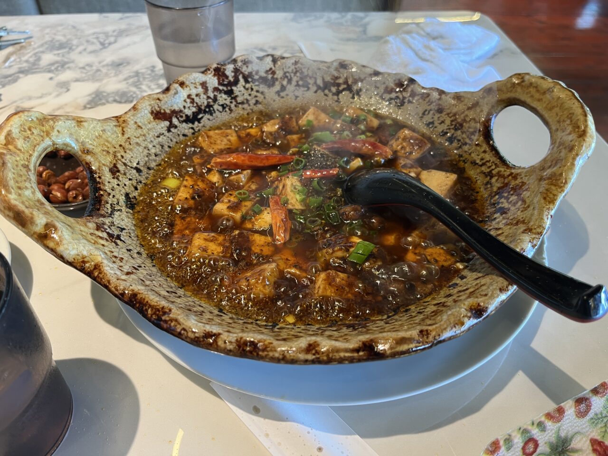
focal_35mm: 26
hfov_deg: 67.3
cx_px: 304
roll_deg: -2.0
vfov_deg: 53.1
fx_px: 457
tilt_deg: -44.9
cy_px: 228
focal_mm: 5.1
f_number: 1.6
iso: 125
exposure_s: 1/60
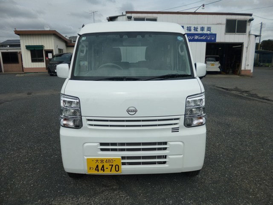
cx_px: 136
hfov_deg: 71.6
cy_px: 102
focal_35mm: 24
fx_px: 189
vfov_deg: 56.8
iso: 100
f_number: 9
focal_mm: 4.3
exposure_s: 1/320
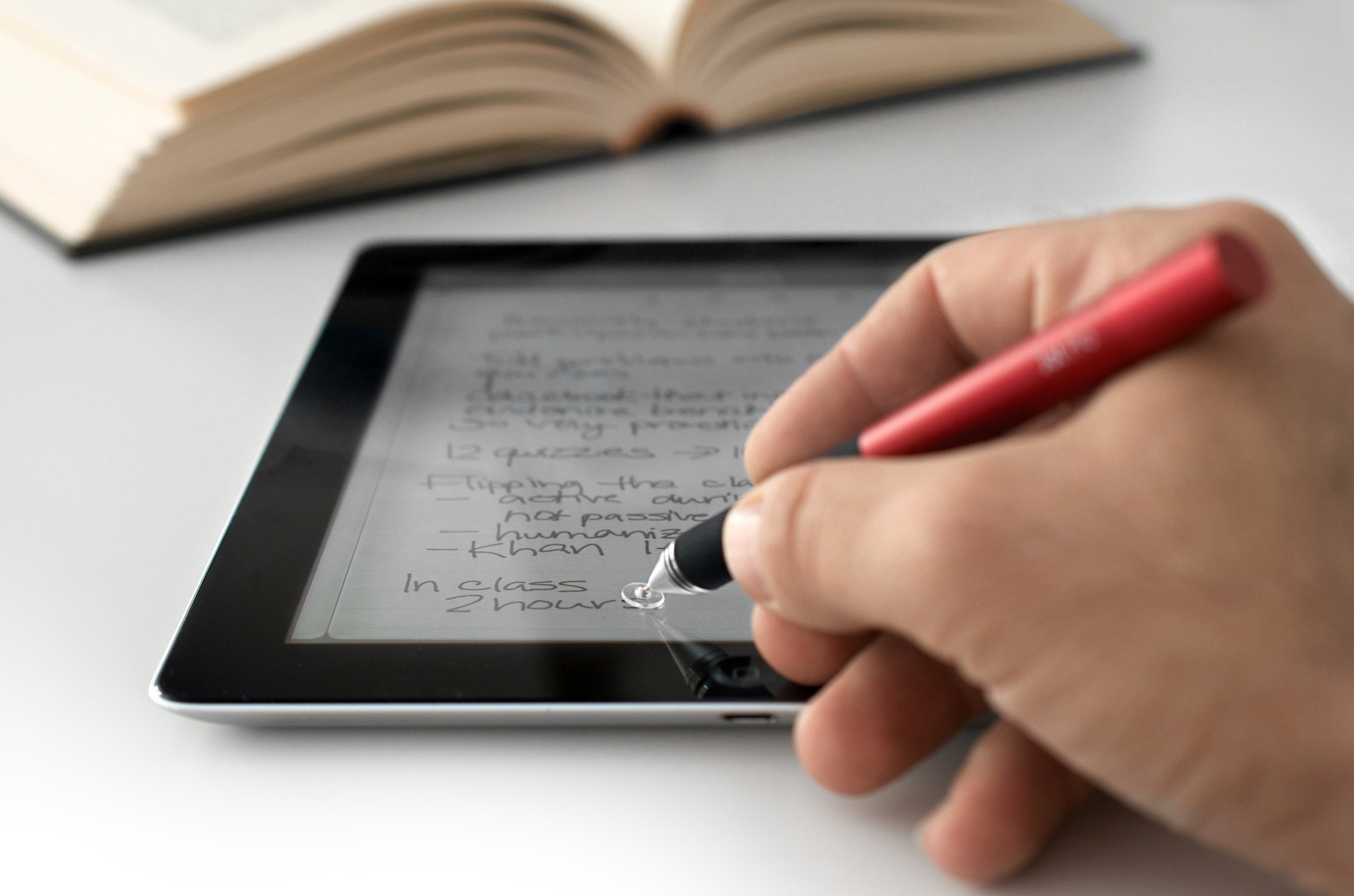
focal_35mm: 60
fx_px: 2252
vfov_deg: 22.5
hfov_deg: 33.5
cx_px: 677
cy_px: 448
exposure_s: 1/50
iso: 450
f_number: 5
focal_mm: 40
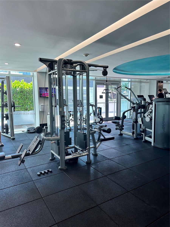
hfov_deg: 56.8
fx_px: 157
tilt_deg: -5.0
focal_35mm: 24
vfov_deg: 71.6
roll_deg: -0.5
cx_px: 85
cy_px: 114
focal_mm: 6.86
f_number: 1.78
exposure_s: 1/120
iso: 64
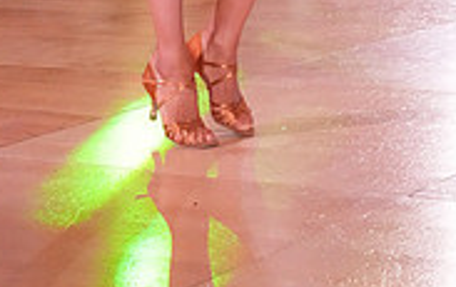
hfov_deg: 13.2
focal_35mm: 158
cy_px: -344
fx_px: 1967
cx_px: 325
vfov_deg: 7.9
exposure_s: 1/400
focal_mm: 49
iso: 10000
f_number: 9
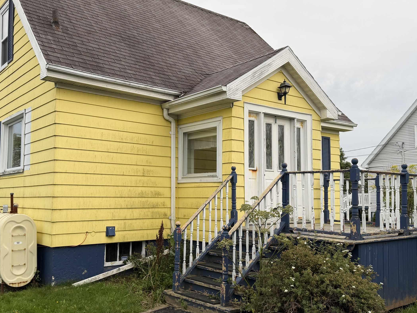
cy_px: 170
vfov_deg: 40.7
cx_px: 194
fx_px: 422
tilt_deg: +3.9
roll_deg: -0.6
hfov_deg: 52.6
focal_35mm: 35
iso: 64
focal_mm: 6.76
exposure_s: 1/162
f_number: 1.78
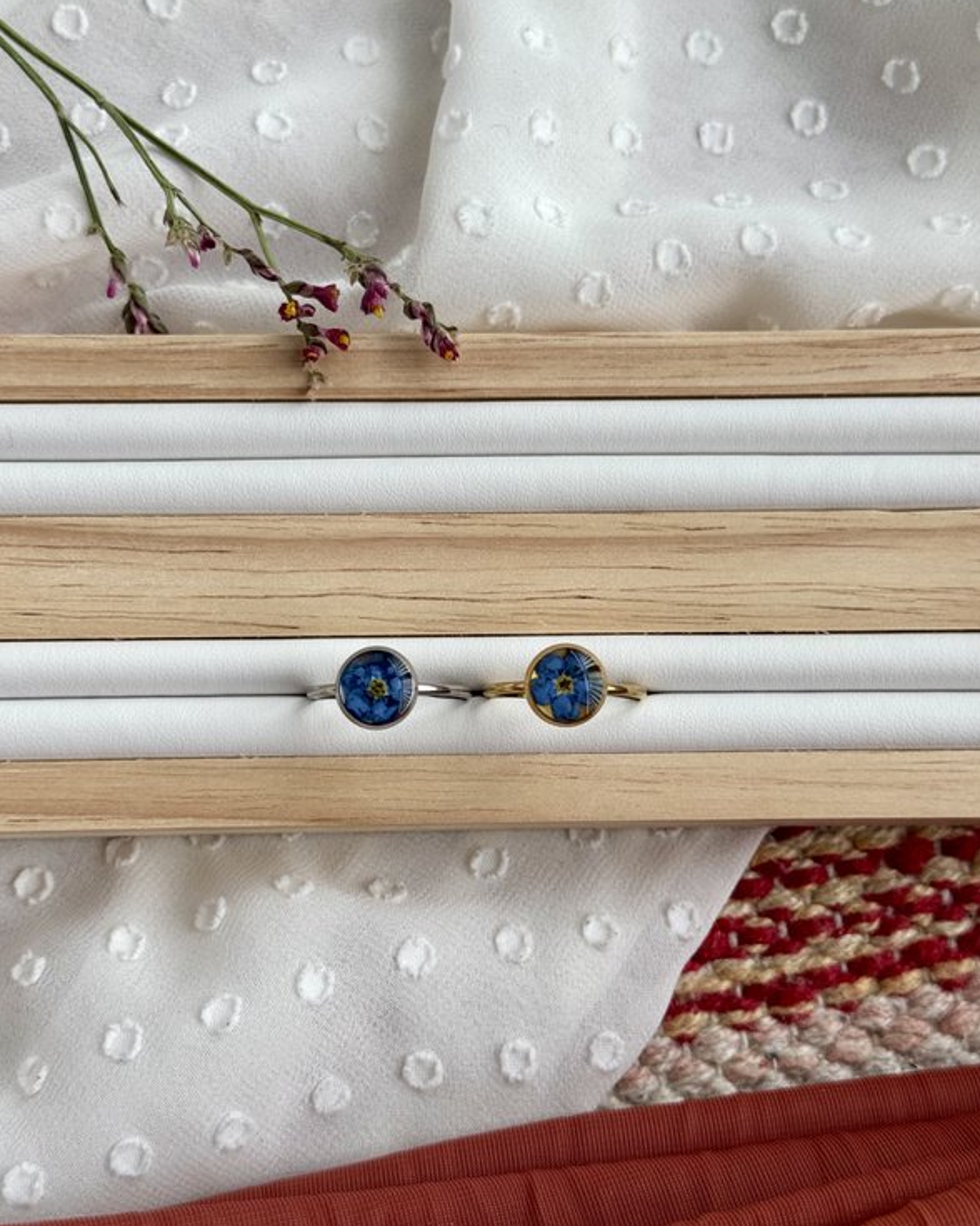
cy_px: 599
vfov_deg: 36.7
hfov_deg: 29.7
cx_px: 487
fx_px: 1849
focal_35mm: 51
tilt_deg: -79.5
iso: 64
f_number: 1.78
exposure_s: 1/402
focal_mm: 6.76
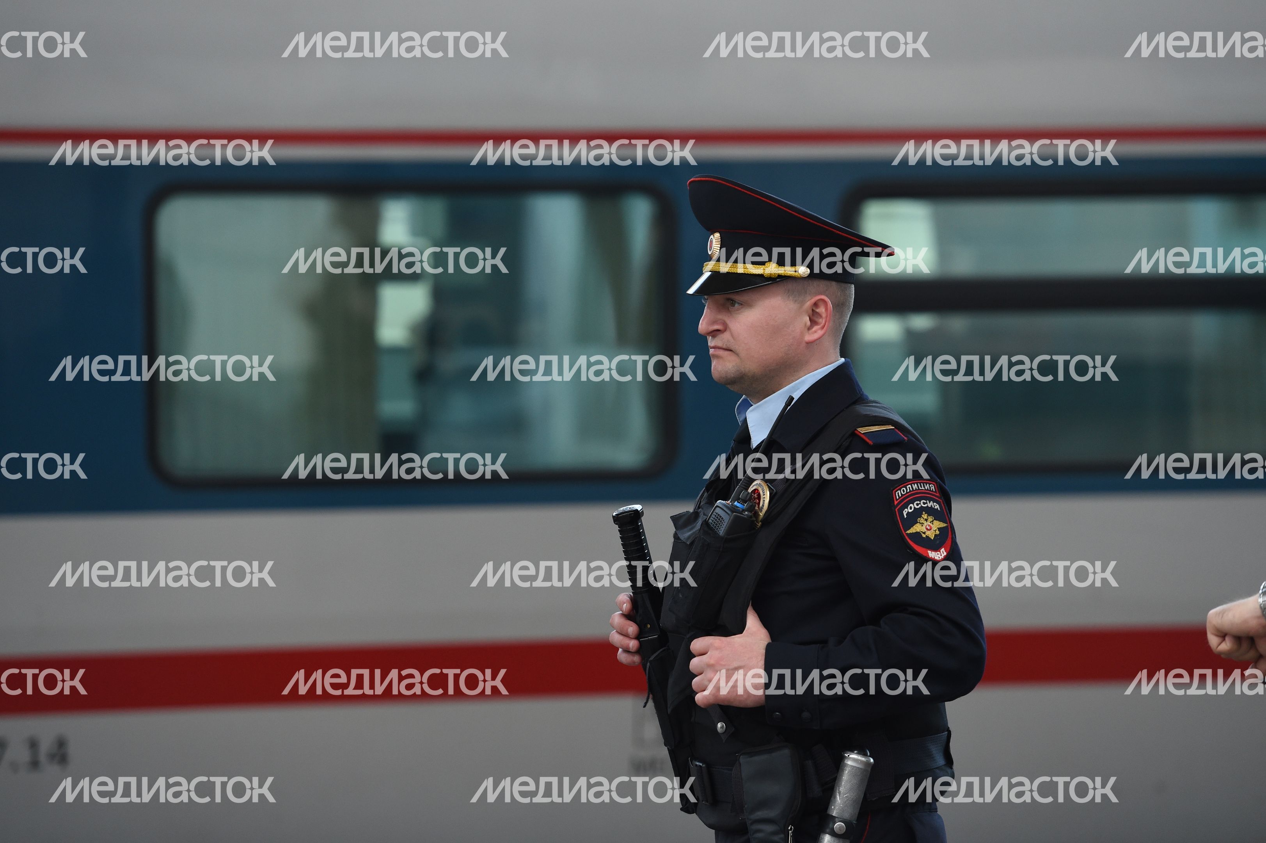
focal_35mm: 150
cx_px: 633
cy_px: 422
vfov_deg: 9.1
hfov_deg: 13.7
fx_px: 5272
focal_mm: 150
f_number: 3.5
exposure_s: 1/1600
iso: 2000
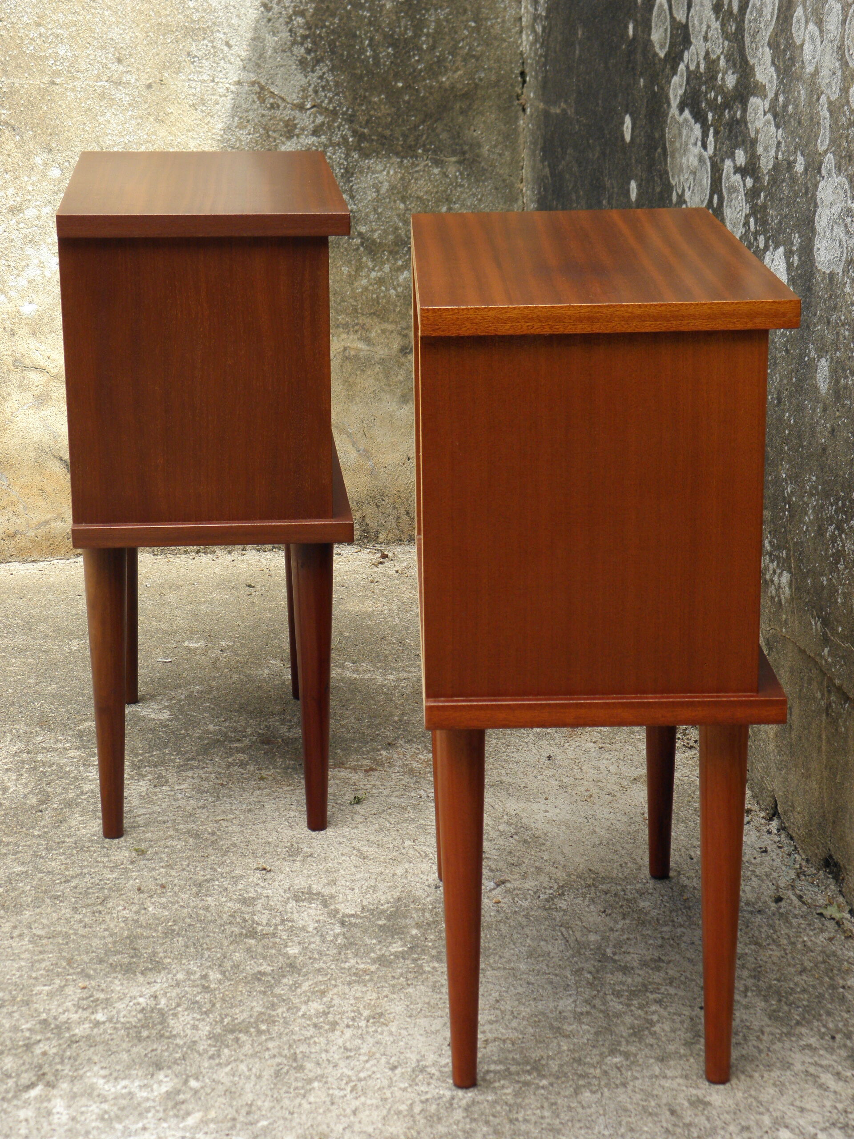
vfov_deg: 28.6
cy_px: 570
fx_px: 2237
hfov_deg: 21.6
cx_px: 427
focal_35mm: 68
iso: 100
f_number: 4.3
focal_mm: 12.2
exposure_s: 1/125
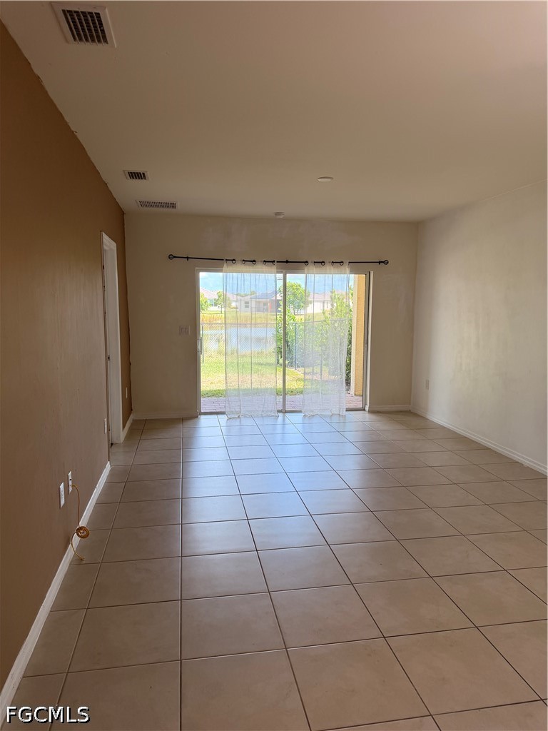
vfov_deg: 71.6
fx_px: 507
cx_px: 274
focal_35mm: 24
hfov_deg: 56.8
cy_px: 366
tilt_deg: -7.2
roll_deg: -0.1
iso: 80
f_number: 1.78
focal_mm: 6.76
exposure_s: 1/274
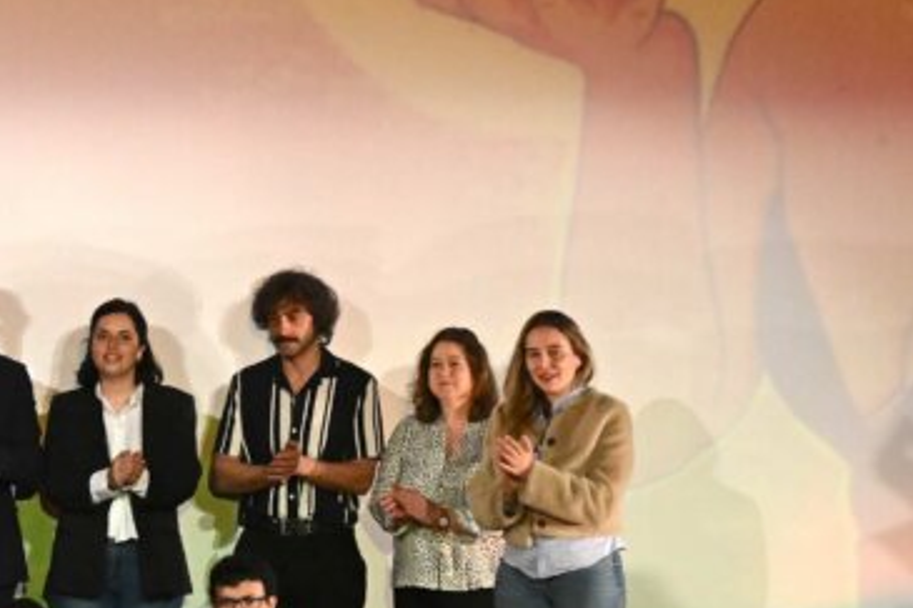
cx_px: -208
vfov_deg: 8.0
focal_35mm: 172
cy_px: 181
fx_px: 4360
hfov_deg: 11.7
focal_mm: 49
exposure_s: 1/320
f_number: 4
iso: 4000
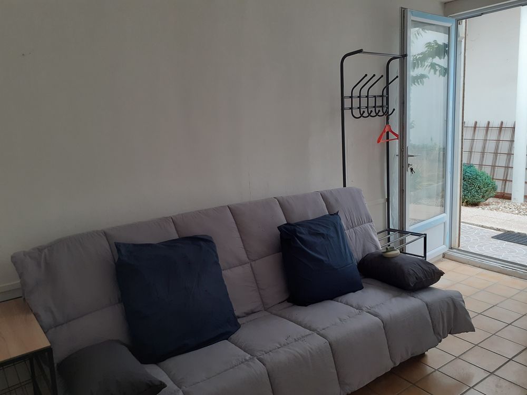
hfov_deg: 65.3
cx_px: 264
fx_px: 411
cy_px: 198
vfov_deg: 51.4
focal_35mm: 27
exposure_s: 1/100
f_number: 1.9
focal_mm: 3.6
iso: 80
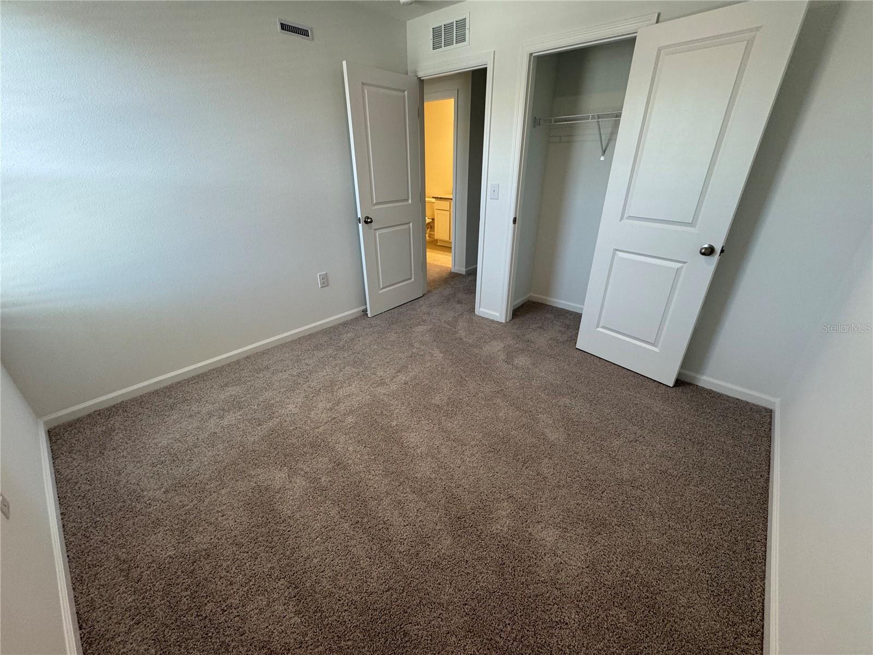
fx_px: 353
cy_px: 328
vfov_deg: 85.7
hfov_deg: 102.1
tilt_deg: -26.0
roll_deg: +0.2
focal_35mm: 14
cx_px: 436
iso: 160
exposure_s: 1/120
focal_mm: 2.22
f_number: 2.2
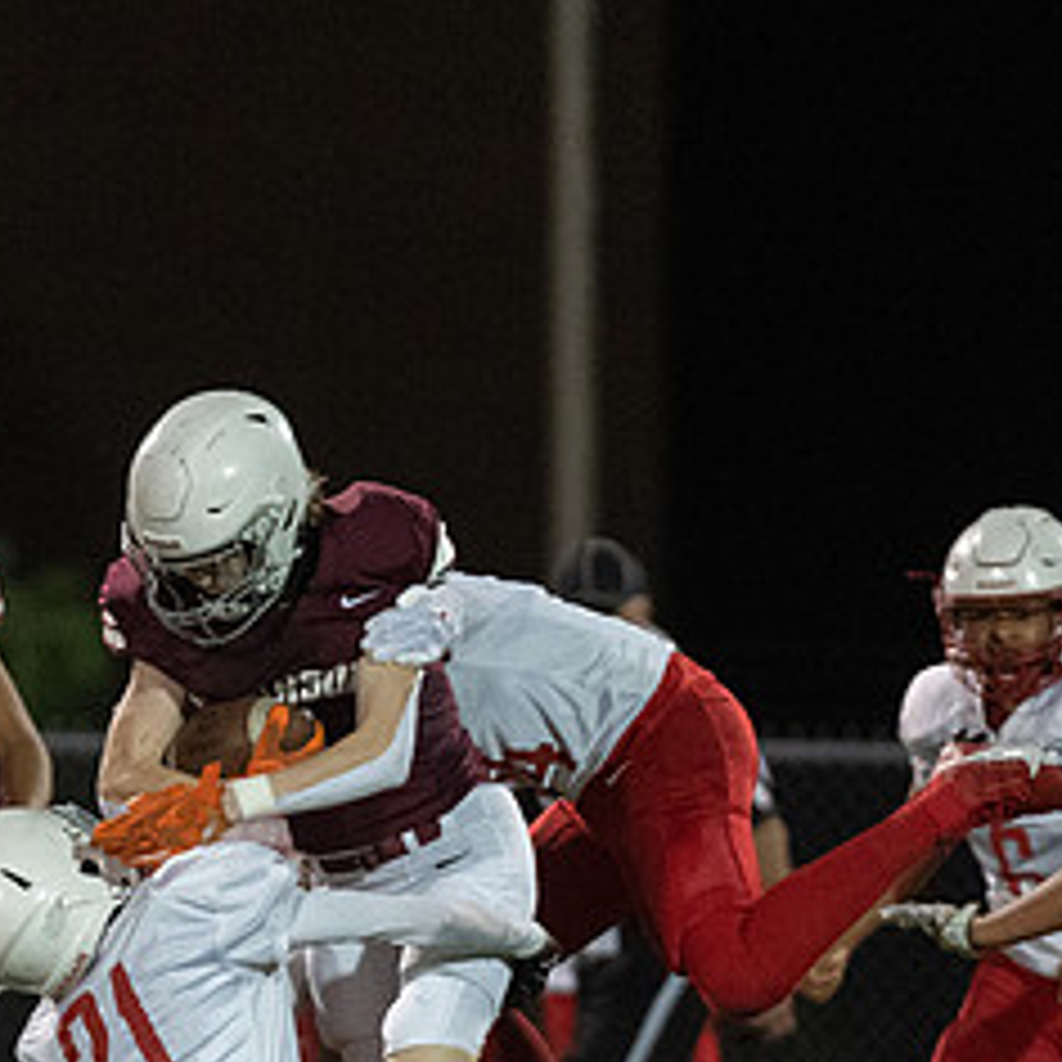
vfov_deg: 2.4
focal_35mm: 735
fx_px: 25512
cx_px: 174
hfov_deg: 2.4
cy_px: 1012
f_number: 2.8
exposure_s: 1/1000
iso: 5000
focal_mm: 200
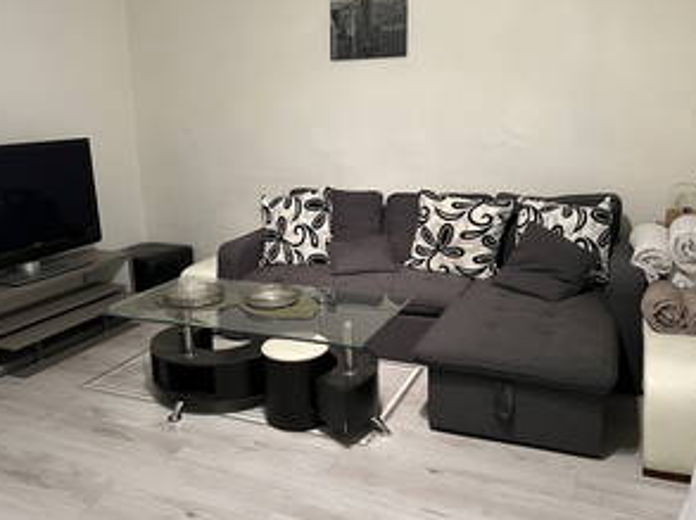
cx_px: 302
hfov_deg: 56.7
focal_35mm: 32
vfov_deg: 44.0
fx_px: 643
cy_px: 240
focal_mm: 5.7
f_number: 1.5
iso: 500
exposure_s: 1/50
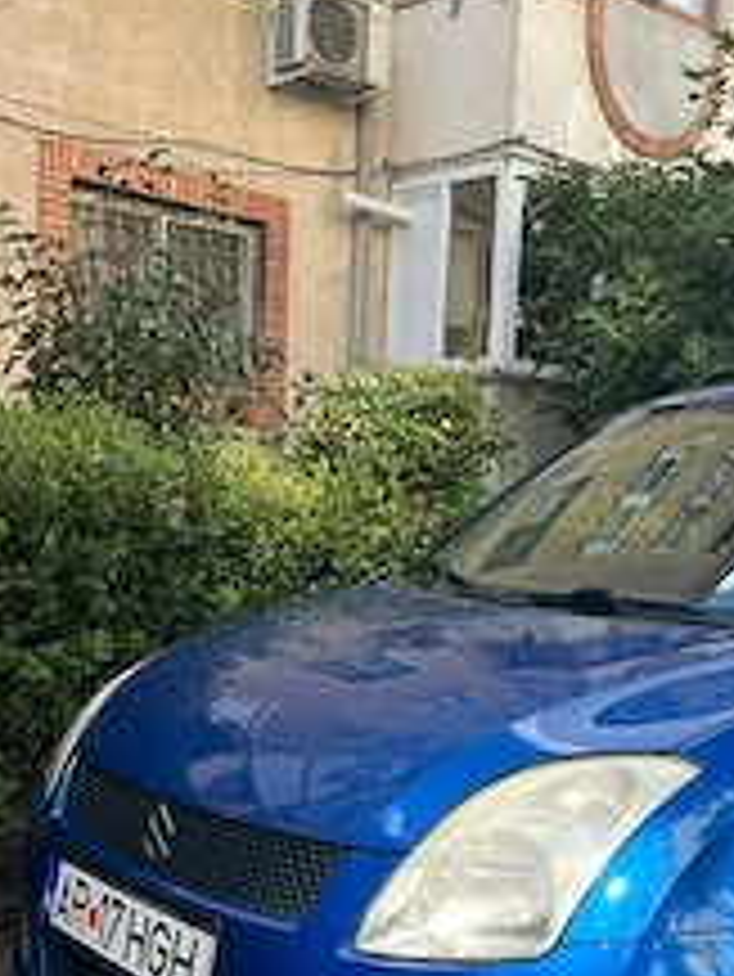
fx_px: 1356
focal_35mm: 48
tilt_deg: -7.4
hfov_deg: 29.7
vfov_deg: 38.9
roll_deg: -2.3
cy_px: 697
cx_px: 563
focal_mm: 5.1
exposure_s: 1/611
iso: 50
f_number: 1.6
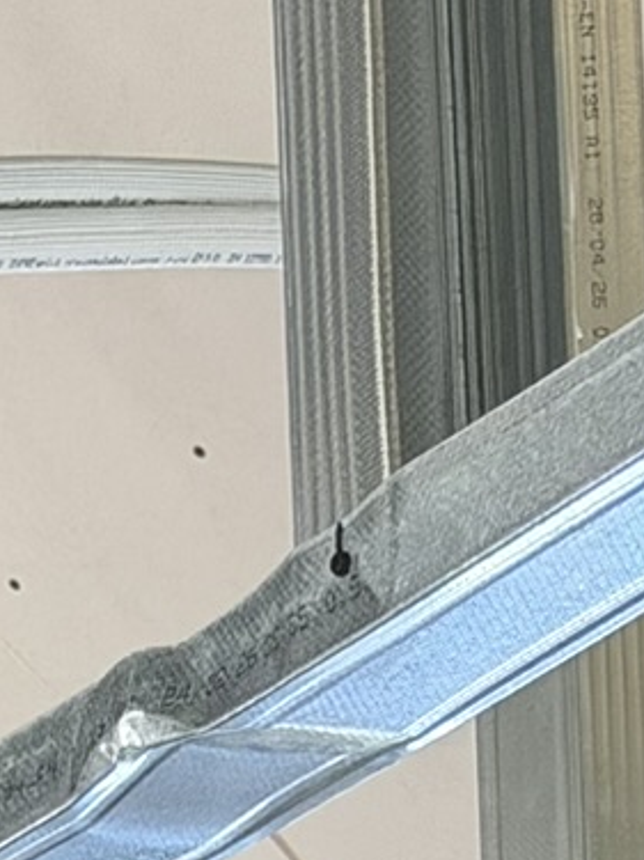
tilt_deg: +7.5
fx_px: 6503
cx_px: -1013
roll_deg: +0.8
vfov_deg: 7.1
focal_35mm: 262
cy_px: 2142
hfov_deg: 5.4
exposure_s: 1/76
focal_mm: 6.76
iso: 160
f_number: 1.78
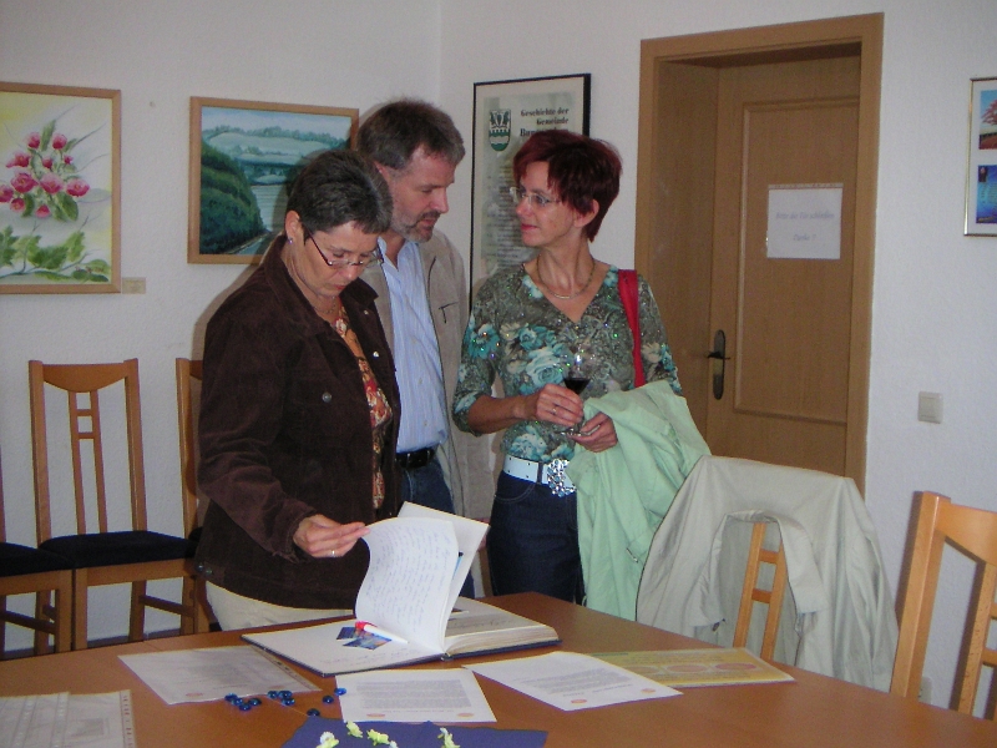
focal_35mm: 58
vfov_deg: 25.2
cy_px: 374
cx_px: 498
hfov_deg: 33.2
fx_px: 1670
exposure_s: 1/60
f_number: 3.2
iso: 200
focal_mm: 7.6
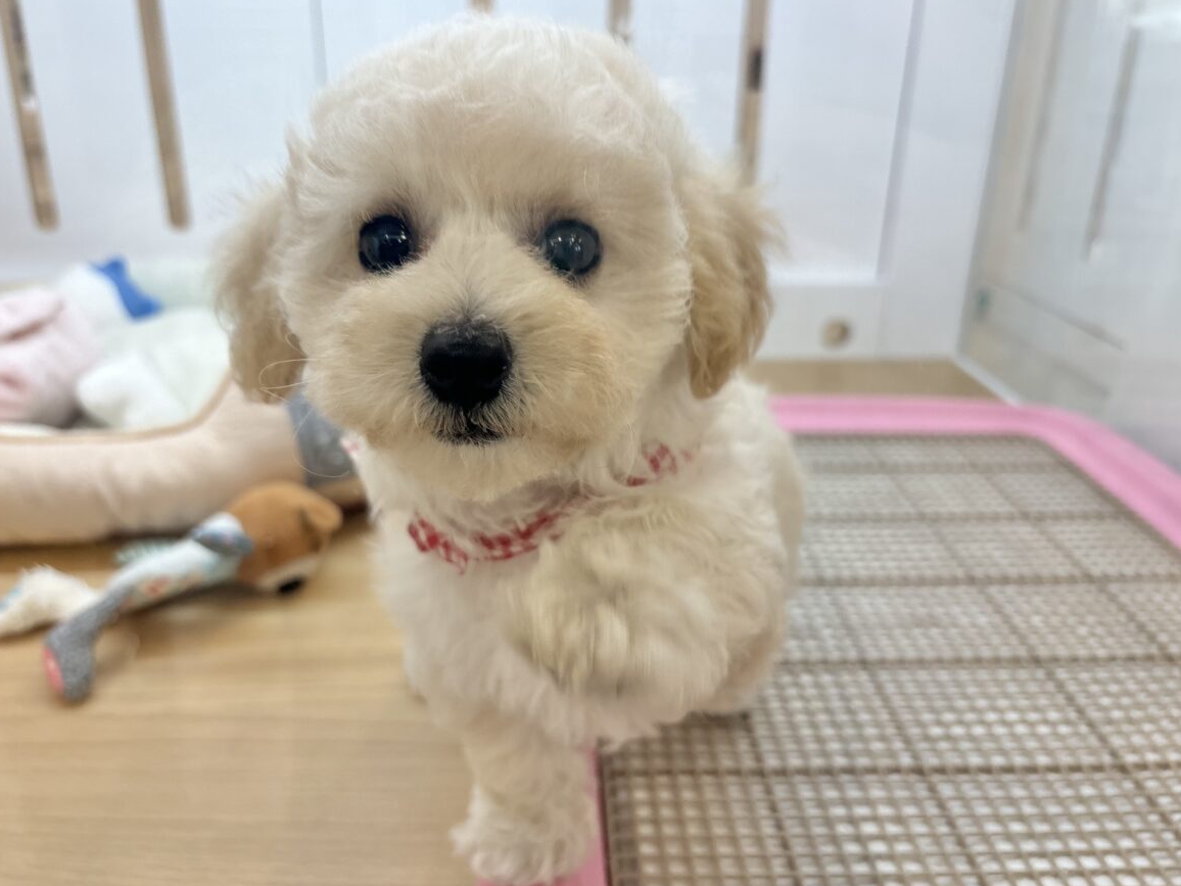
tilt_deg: -23.7
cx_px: 570
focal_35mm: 27
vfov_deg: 51.4
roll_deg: -1.4
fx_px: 921
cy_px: 434
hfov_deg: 65.3
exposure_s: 1/100
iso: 64
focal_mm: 5.96
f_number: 1.6
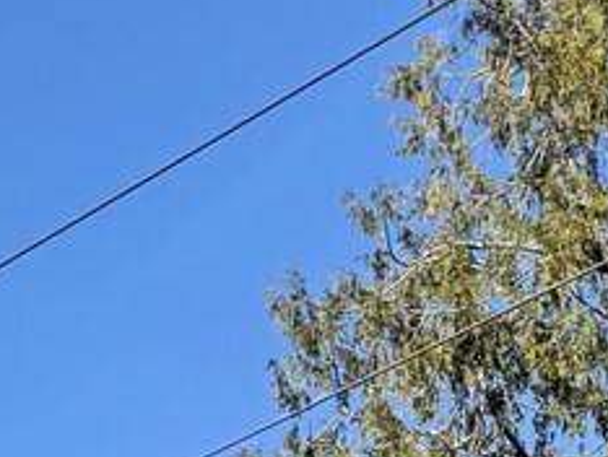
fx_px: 2883
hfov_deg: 10.4
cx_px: -839
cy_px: 1475
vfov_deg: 7.6
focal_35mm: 164
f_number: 1.78
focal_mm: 6.76
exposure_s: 1/2703
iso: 80
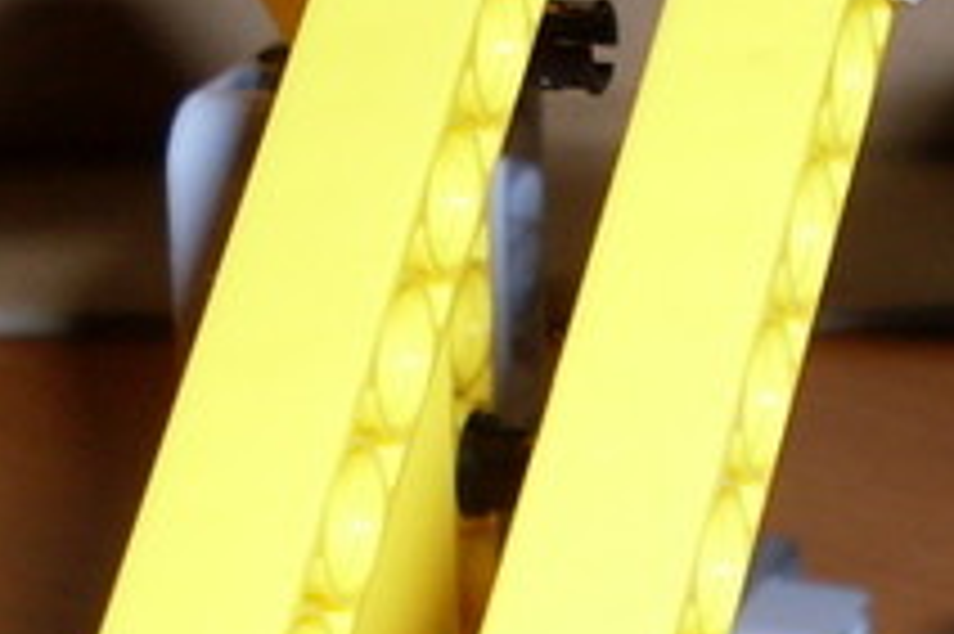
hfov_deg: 12.2
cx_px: 720
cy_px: 996
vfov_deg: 8.0
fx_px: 4448
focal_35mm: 168
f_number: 2.8
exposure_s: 1/45
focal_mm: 6.3
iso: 100
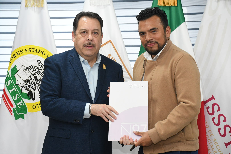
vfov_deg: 15.2
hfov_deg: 22.6
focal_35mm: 90
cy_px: 77
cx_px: 116
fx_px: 577
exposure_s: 1/125
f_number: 7.1
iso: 4000
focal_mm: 60
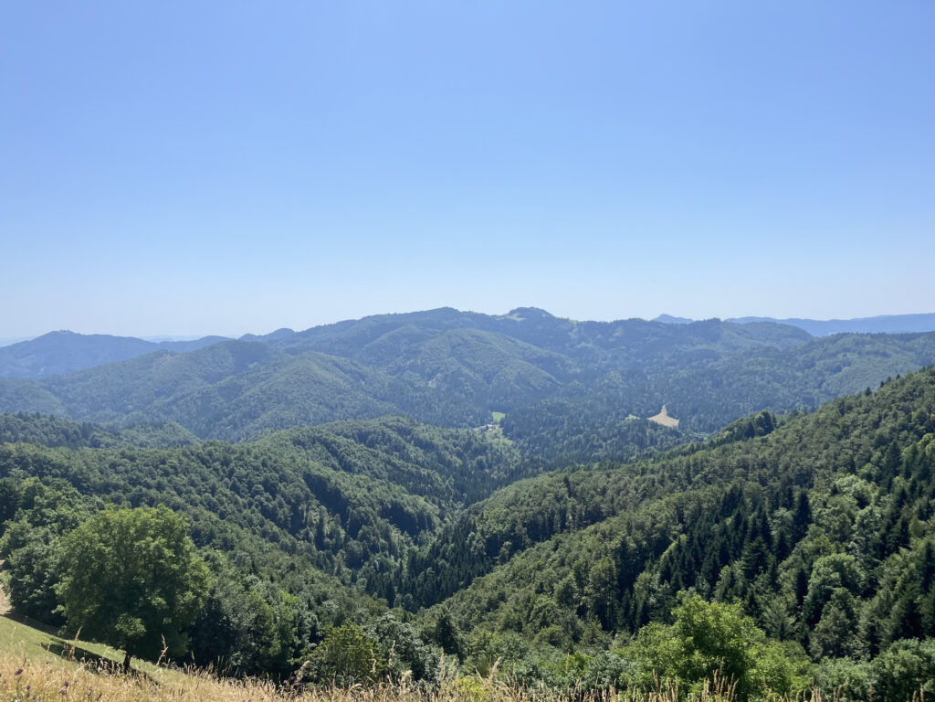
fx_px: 702
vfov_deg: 53.1
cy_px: 351
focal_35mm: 26
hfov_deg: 67.3
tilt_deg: -2.6
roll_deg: +1.3
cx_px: 468
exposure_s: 1/4854
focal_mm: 5.1
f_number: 1.6
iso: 50
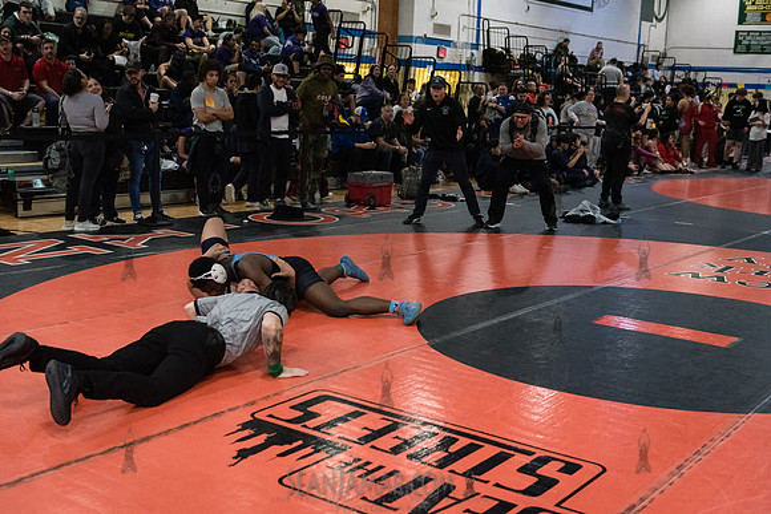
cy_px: 257
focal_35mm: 42
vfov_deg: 31.9
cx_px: 386
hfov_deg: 46.4
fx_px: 900
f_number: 3.2
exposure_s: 1/640
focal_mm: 42
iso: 8000
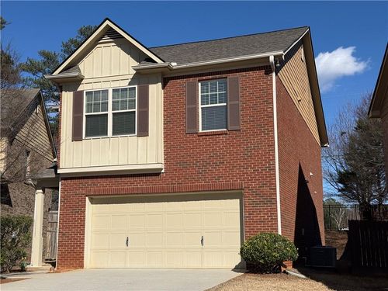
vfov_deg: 30.3
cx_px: 194
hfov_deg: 39.7
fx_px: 538
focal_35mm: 48
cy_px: 146
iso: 64
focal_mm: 6.76
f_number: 1.78
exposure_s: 1/7874
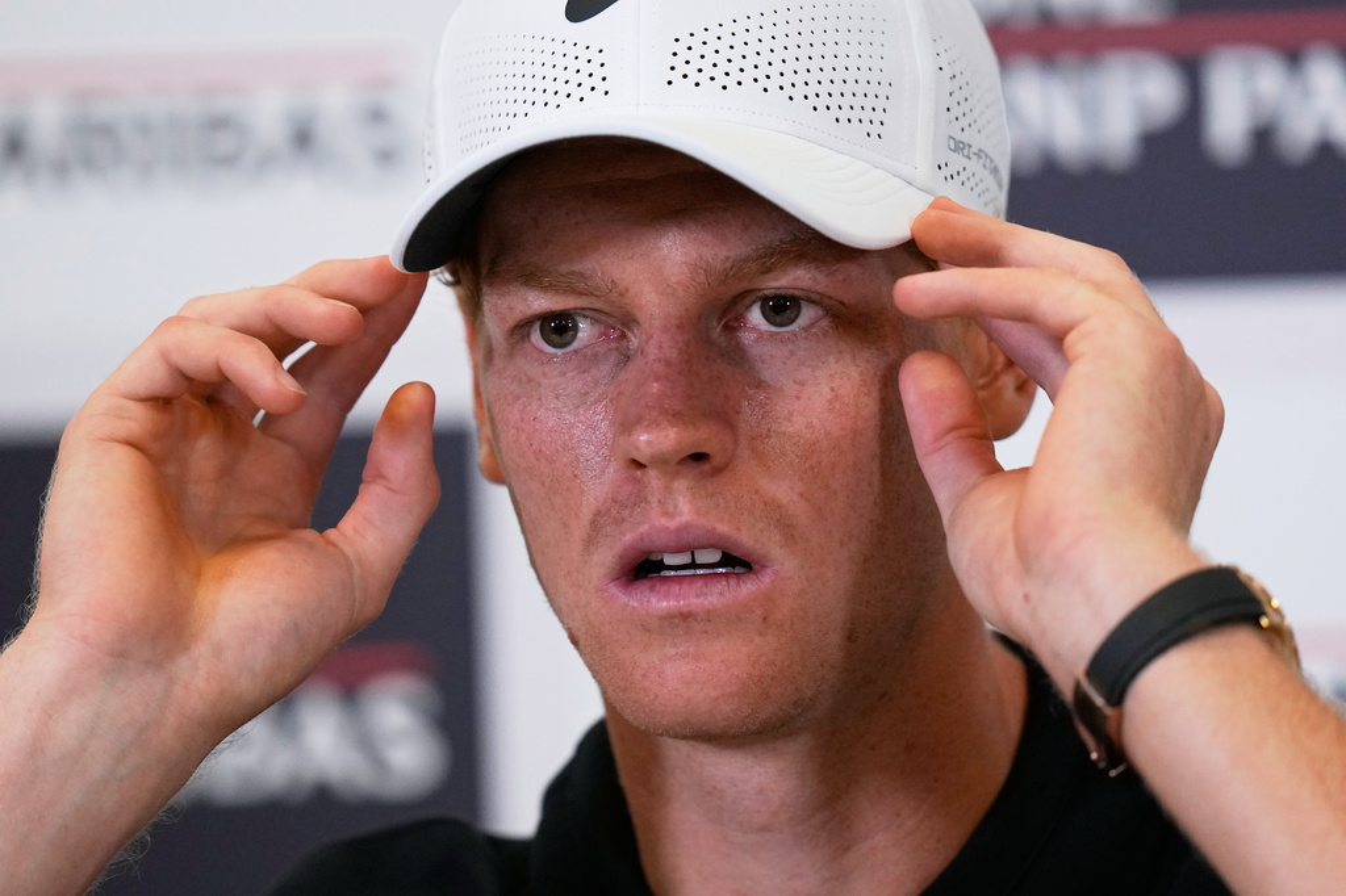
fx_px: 22425
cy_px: 448
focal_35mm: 600
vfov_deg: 2.3
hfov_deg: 3.4
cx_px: 673
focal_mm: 400
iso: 2000
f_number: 2.8
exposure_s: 1/500
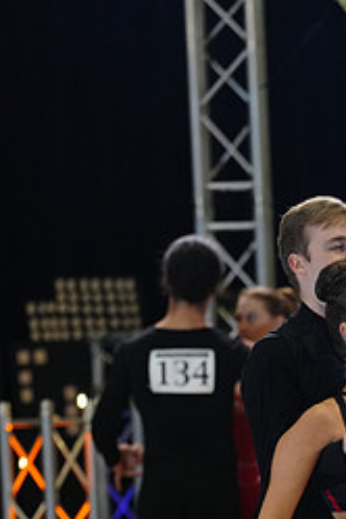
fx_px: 4397
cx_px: 397
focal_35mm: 305
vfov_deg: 6.7
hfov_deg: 4.5
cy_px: 598
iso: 2500
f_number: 2.8
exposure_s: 1/400
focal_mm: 131
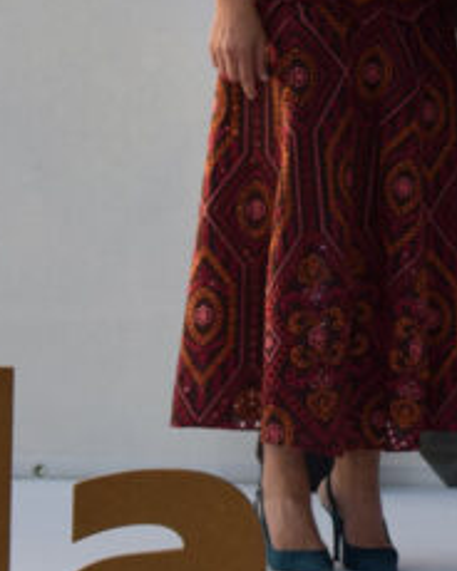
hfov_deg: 4.5
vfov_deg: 5.6
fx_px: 5817
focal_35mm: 344
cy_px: -138
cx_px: 638
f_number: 5.6
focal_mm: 55
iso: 800
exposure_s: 1/800
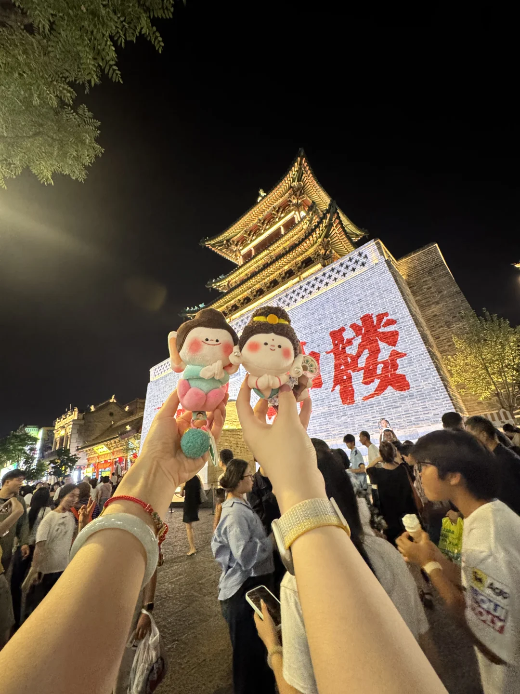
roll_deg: +6.7
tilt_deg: +22.6
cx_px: 260
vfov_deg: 102.1
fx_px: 280
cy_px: 347
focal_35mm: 14
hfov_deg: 85.7
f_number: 2.2
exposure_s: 1/50
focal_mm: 2.22
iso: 500
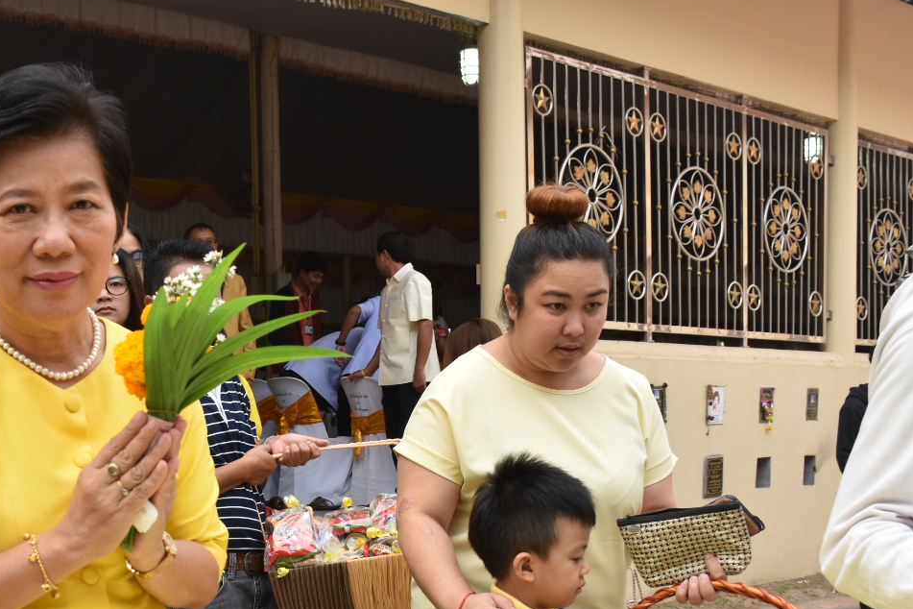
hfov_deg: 41.5
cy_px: 503
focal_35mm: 46
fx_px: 1167
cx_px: 233
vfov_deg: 28.5
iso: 250
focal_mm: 18
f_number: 5.6
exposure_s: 1/125
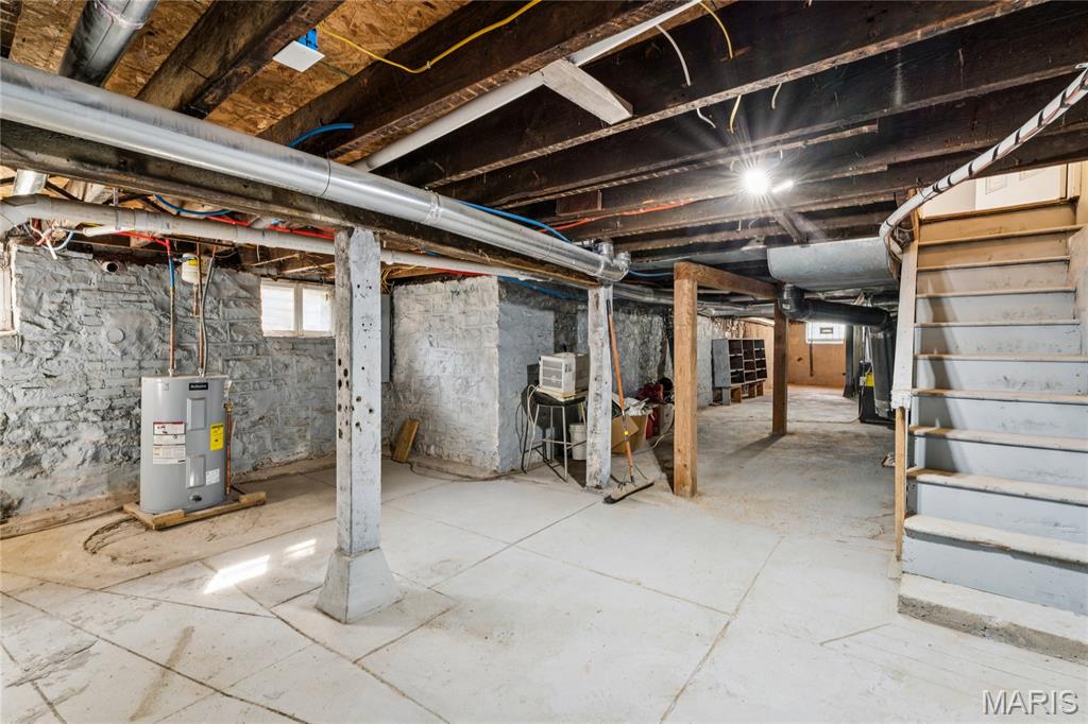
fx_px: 492
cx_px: 544
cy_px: 362
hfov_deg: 95.7
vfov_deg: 72.7
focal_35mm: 16
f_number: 13
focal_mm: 16.3
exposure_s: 1.6
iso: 320
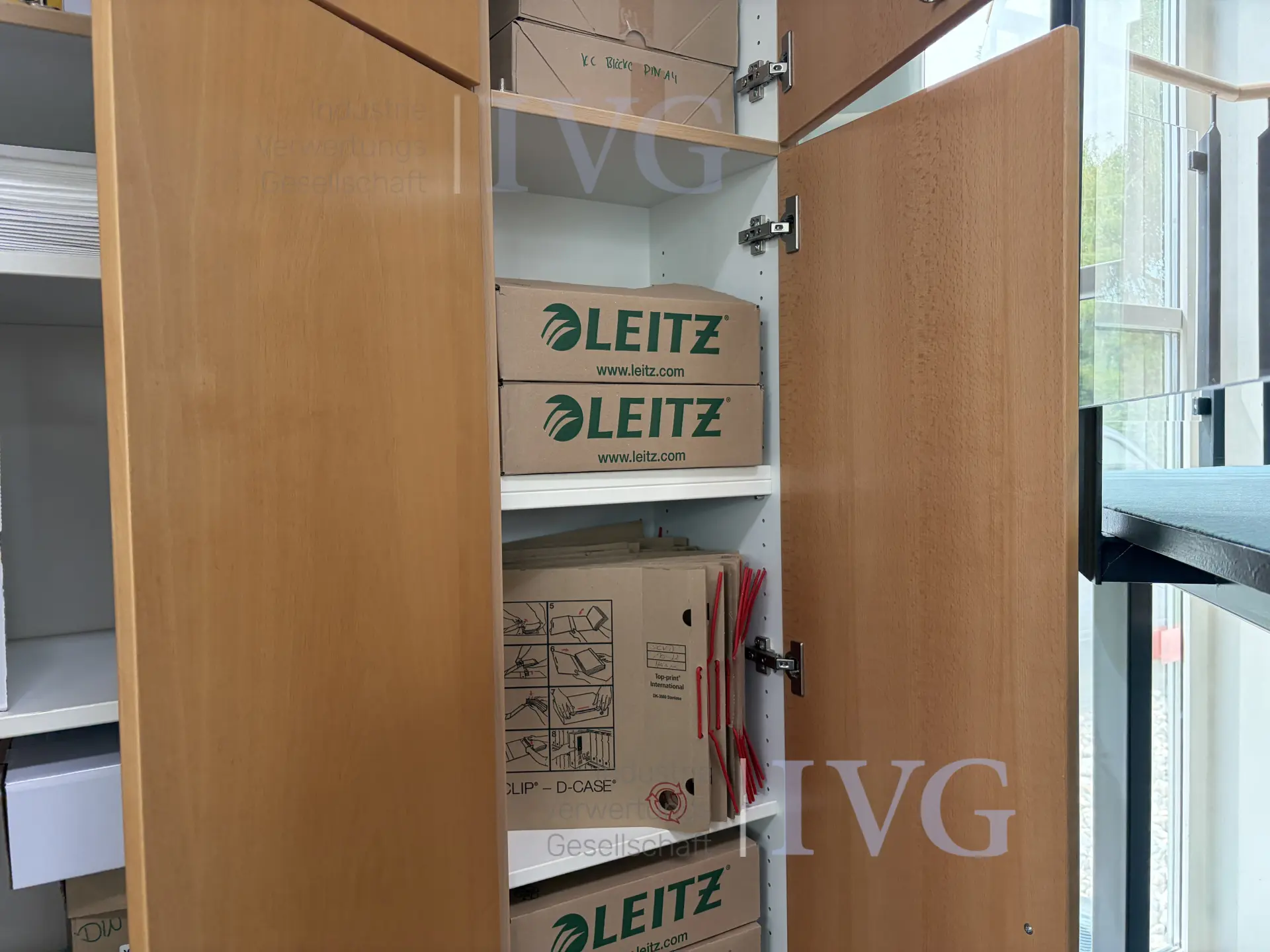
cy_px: 476
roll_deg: +2.1
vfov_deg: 53.1
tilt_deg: -0.8
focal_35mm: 26
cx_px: 635
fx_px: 954
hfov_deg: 67.3
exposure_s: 1/133
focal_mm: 5.96
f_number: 1.6
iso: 125
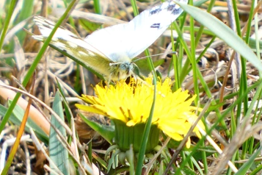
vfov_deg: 0.6
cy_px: 7
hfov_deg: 0.9
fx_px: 16301
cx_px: 120
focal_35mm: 2240
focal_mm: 215
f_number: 5.9
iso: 100
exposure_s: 1/200
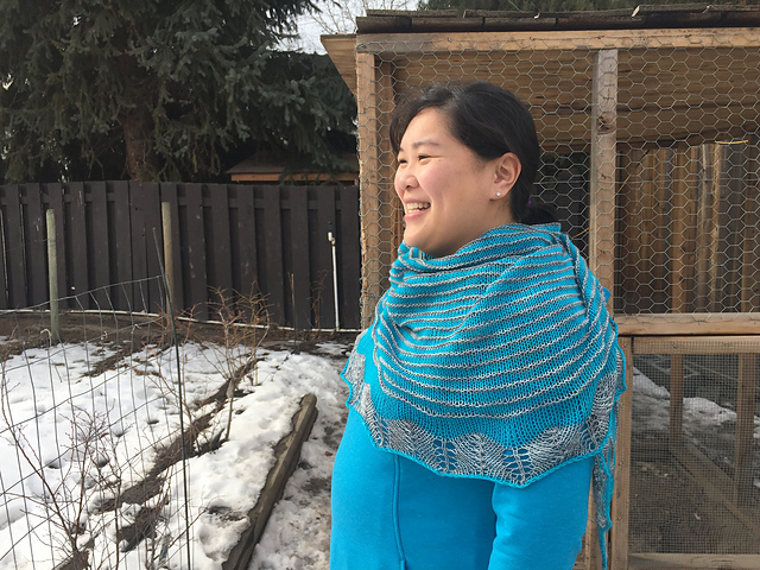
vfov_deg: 48.2
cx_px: 380
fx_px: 637
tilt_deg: -8.3
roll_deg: -0.2
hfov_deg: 61.7
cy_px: 285
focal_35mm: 29
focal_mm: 4.15
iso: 32
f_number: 2.2
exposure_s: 1/659
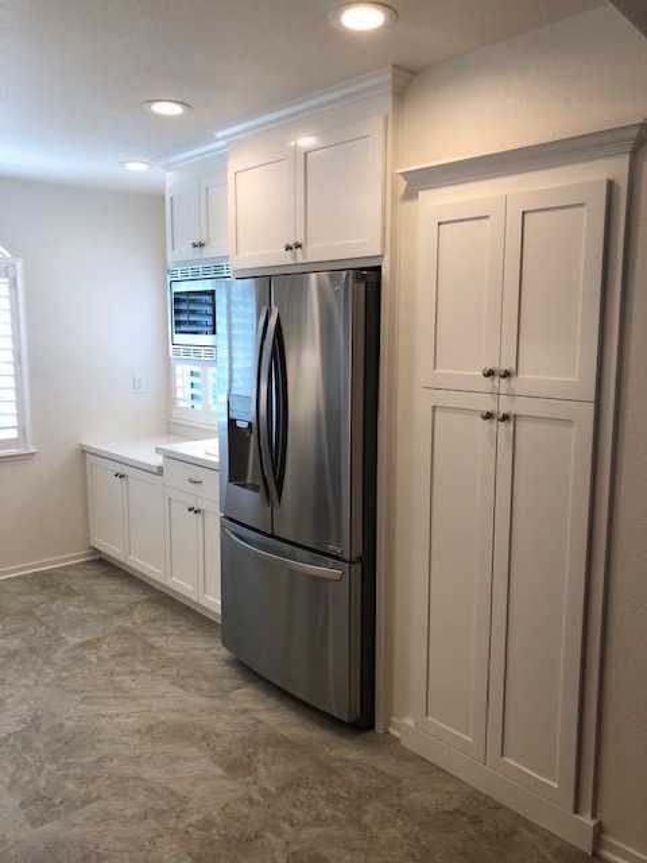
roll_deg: +0.7
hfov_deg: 49.7
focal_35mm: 28
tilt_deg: -7.3
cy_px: 432
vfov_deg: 63.4
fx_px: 698
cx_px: 324
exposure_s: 1/120
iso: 50
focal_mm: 3.99
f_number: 1.8
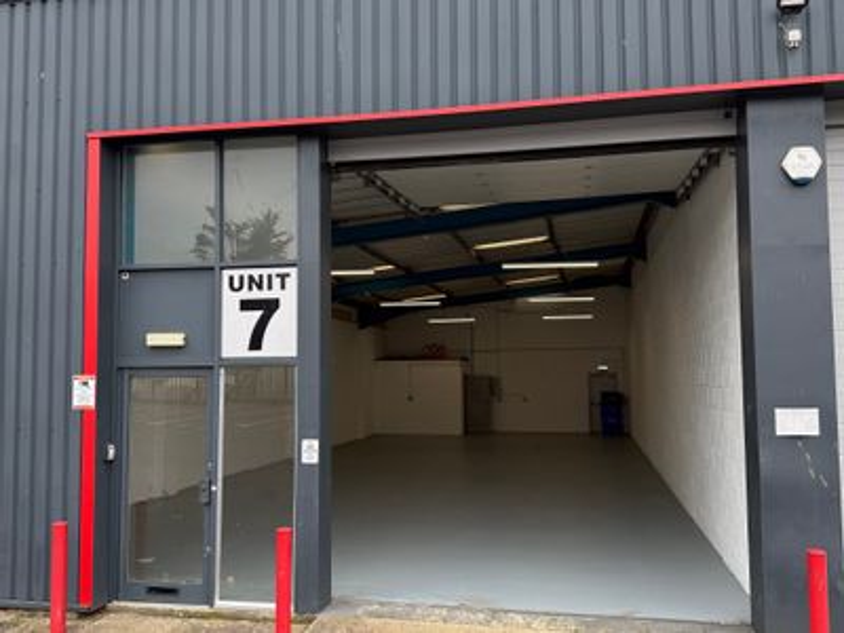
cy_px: 316
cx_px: 422
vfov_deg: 56.8
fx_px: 585
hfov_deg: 71.6
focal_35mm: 24
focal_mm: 6.76
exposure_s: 1/571
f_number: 1.78
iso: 100
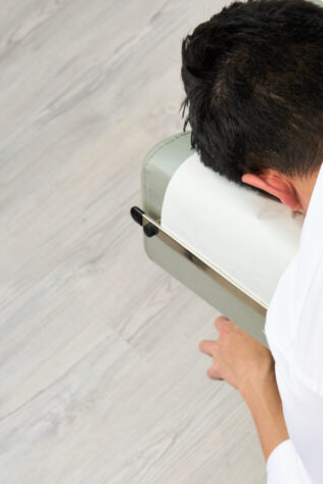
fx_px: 1077
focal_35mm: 80
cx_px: 490
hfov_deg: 15.7
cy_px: 235
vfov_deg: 25.4
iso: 100
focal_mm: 37
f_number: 5.6
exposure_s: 1/40
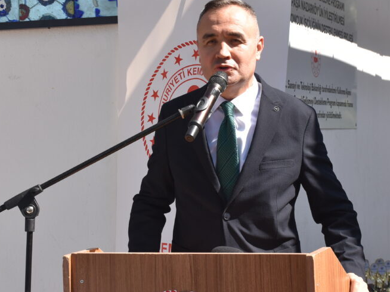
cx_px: 220
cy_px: 131
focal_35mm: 96
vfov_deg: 15.4
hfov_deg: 20.4
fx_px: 1081
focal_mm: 34
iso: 450
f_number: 8
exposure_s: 1/500
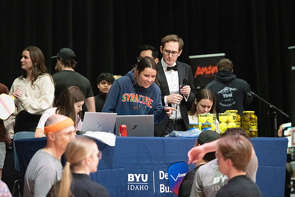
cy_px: 98
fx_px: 1340
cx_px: 146
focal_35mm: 163
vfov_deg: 8.4
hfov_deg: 12.6
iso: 6400
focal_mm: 160
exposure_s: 1/500
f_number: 2.8
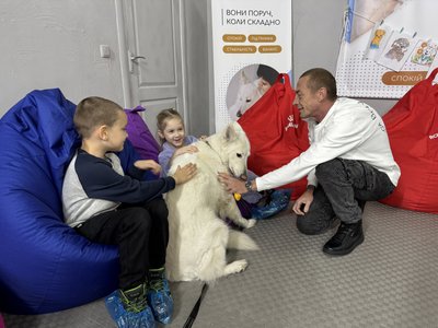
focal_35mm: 24
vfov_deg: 56.8
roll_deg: +0.9
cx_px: 219
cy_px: 164
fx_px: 304
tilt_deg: -16.0
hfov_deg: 71.6
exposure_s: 1/50
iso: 200
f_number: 1.78
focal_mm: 6.76
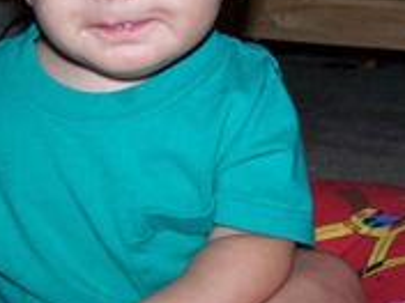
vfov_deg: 15.2
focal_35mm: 97
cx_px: 251
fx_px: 1135
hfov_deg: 20.2
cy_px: 149
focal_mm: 6.3
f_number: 2.8
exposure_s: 1/60
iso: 80
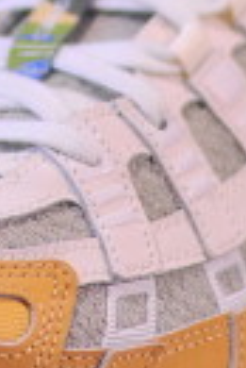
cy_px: -98
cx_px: -82
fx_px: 4702
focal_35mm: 460
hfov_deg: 3.0
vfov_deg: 4.5
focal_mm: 50
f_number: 2.2
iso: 250
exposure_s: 1/320
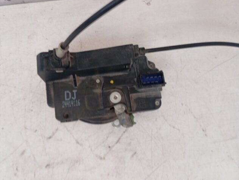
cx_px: 108
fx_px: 214
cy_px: 85
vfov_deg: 45.5
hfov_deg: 58.2
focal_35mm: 31
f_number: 1.8
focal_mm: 4.22
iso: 222
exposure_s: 1/33.3
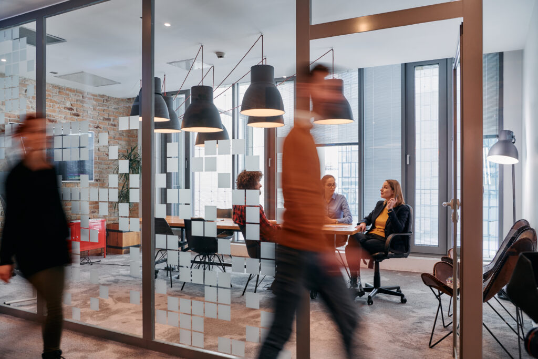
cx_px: 269
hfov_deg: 61.9
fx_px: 448
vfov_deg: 43.6
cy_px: 180
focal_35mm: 30
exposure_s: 1/10
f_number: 5.6
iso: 320
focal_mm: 30
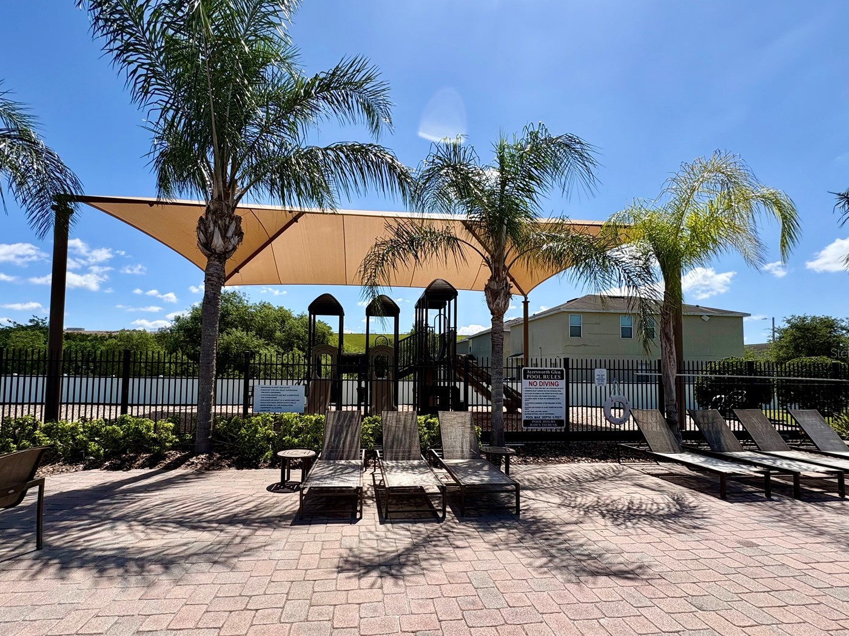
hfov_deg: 94.4
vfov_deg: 77.8
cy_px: 353
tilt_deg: +4.3
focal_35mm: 16
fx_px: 392
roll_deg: -1.3
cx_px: 403
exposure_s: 1/1637
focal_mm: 2.22
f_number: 2.2
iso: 50
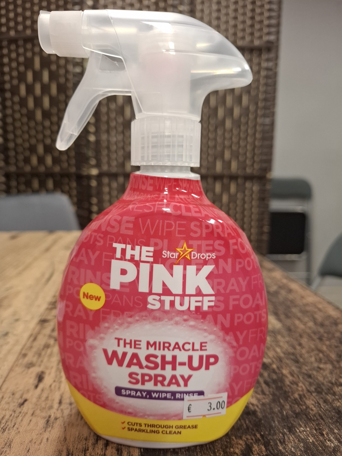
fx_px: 303
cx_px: 171
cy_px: 228
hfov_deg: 58.9
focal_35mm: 23
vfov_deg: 73.9
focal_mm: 5.54
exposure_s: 1/50
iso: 200
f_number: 1.8
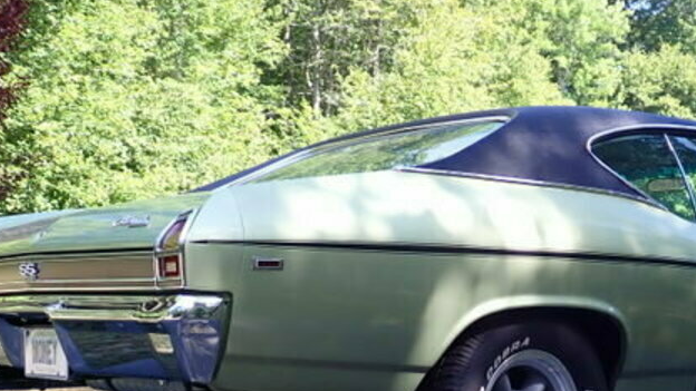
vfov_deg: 17.9
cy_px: 300
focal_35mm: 67
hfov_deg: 31.1
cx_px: 484
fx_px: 1236
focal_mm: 5.79
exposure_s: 1/60
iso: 100
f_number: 2.4
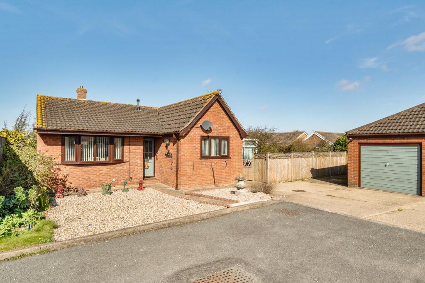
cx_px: 212
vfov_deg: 67.4
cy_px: 142
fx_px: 213
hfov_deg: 90.0
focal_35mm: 18
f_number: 8
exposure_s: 1/1250
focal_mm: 12
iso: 400
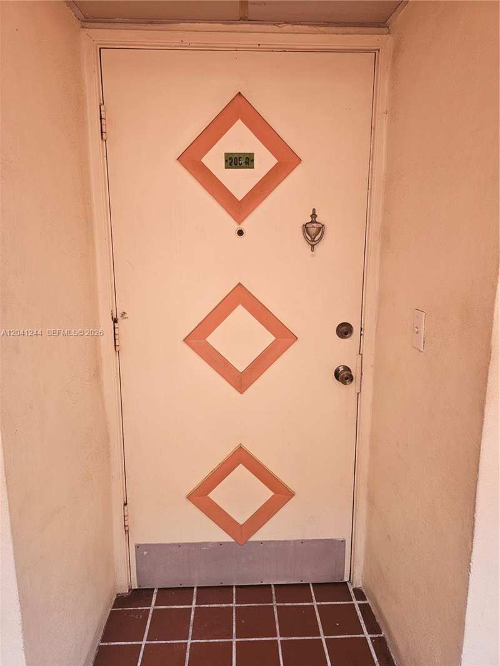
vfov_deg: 73.9
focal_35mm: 23
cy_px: 333
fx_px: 443
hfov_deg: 58.9
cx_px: 250
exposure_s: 1/120
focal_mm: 6.3
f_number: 1.7
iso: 80
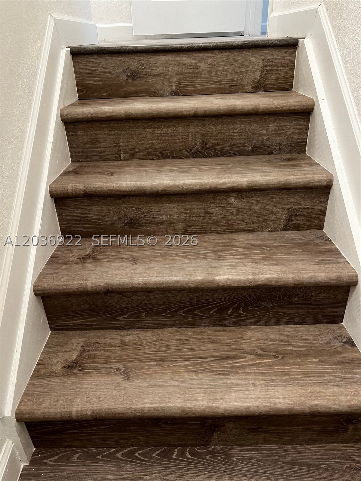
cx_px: 180
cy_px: 240
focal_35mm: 26
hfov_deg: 53.1
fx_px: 362
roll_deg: +1.9
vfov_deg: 67.3
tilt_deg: -29.3
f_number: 1.5
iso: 200
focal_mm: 5.7
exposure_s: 1/60
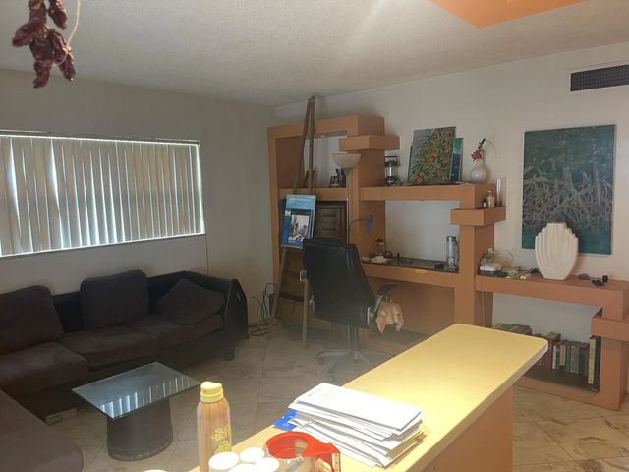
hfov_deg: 69.4
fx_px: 454
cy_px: 236
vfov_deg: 54.9
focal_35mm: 25
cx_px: 314
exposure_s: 1/60
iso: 250
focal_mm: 5.1
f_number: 1.6
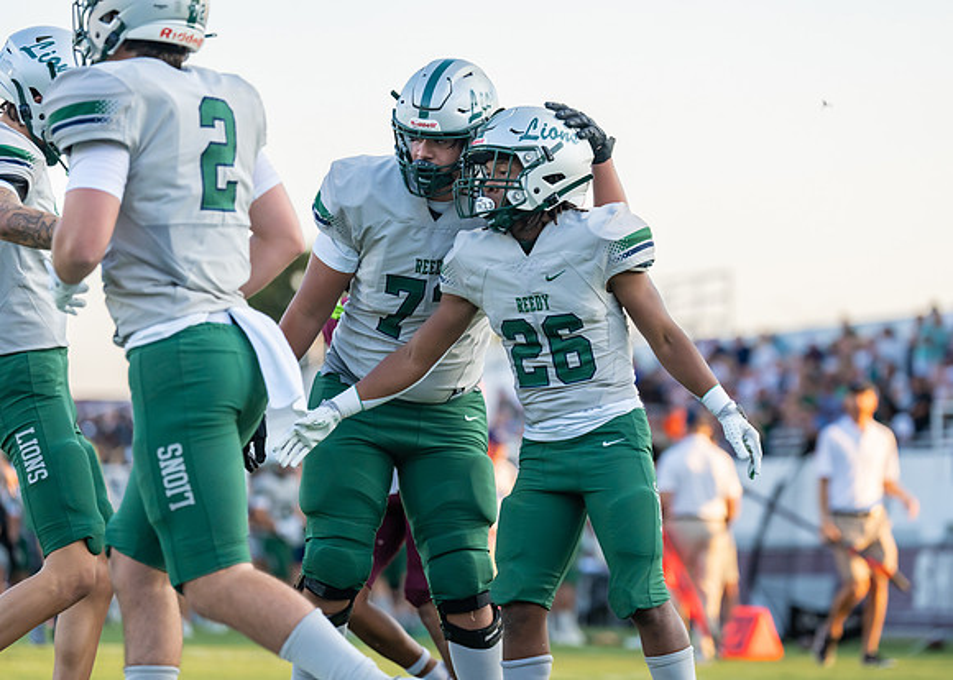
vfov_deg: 8.8
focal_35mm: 164
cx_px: 533
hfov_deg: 12.3
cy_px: 344
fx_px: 4438
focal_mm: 140
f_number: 2.8
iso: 640
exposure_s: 1/1600
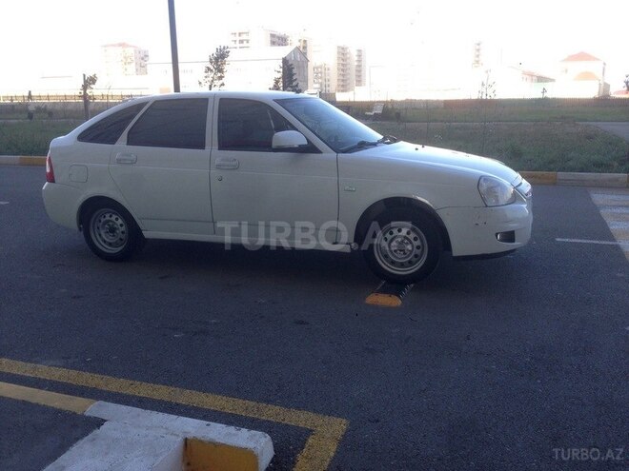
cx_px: 314
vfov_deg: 42.9
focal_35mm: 33
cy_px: 236
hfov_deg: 55.4
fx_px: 600
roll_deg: +1.9
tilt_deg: -12.8
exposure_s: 1/335
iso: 50
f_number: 2.4
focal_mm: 4.12
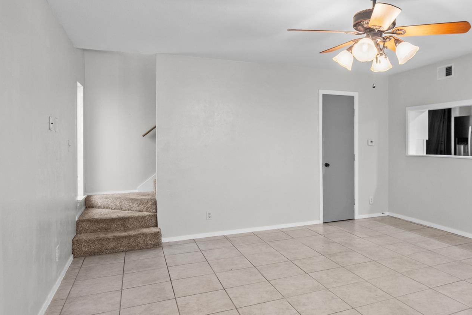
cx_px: 302
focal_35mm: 26
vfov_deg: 49.5
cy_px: 163
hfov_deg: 68.1
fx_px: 341
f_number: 4
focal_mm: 16
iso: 800
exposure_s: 1/10
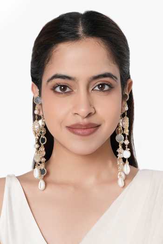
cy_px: 122
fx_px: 238
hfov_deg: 37.9
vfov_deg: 54.4
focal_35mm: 35
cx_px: 82
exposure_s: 1/125
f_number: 9.5
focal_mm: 35
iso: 125
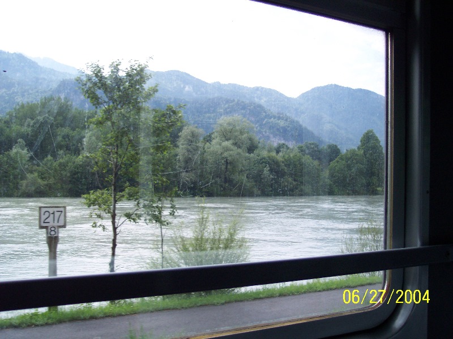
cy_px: 170
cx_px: 226
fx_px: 497
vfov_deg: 37.7
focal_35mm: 38
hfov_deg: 49.0
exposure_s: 1/350
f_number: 2.8
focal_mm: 8
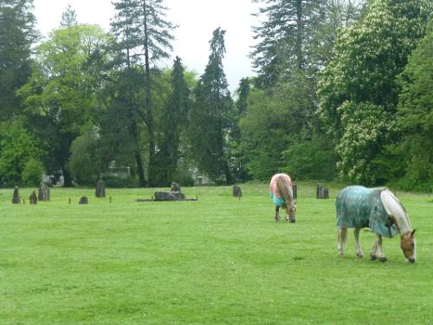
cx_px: 216
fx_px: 1276
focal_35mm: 102
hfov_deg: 19.3
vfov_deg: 14.5
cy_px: 162
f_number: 5.3
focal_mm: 18.2
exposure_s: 1/160
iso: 640
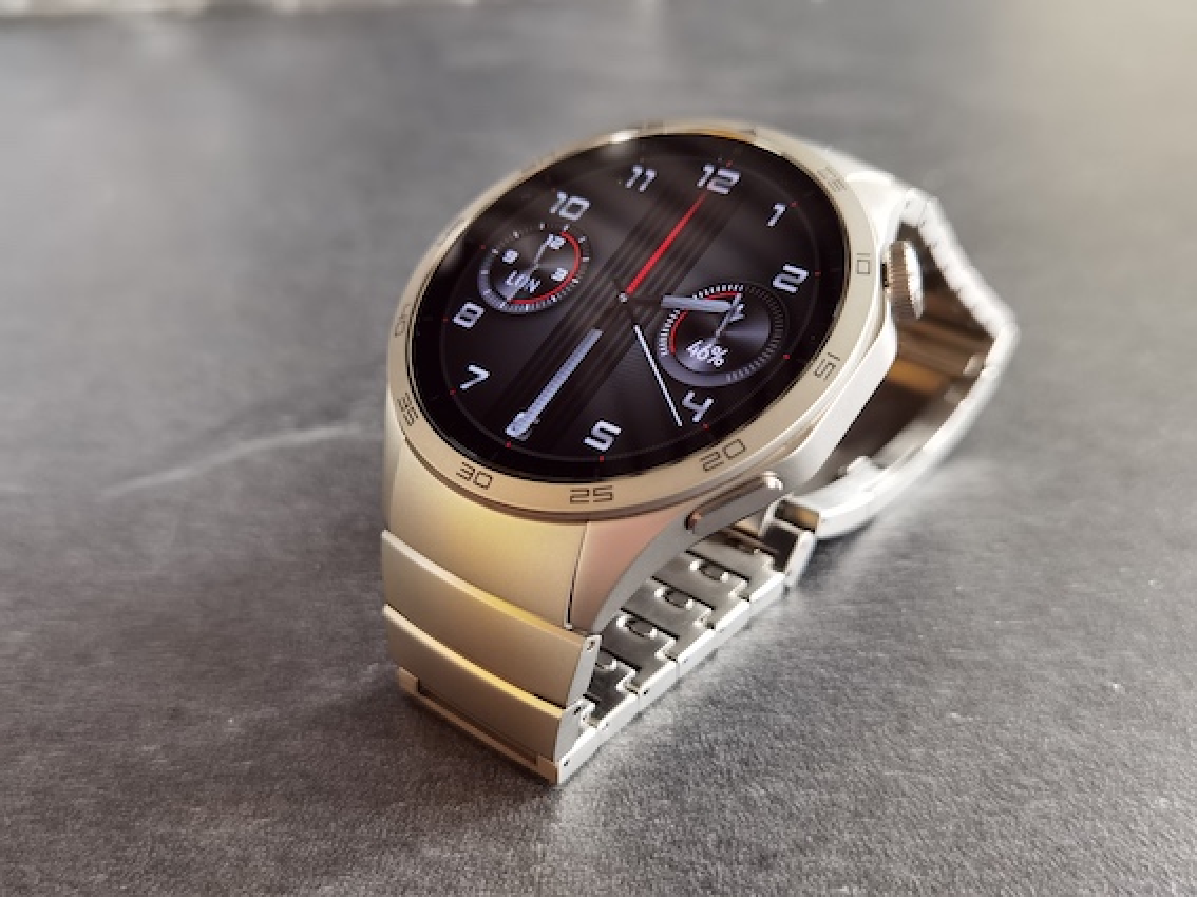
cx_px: 598
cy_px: 448
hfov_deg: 50.1
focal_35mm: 37
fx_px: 1279
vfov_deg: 38.7
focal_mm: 6.71
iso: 400
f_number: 1.9
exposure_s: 1/100
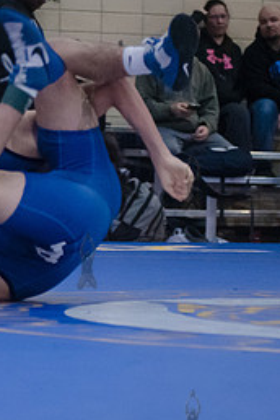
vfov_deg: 10.1
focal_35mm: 204
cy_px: 163
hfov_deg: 6.7
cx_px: -84
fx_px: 2380
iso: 8000
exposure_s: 1/400
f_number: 3.2
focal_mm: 80
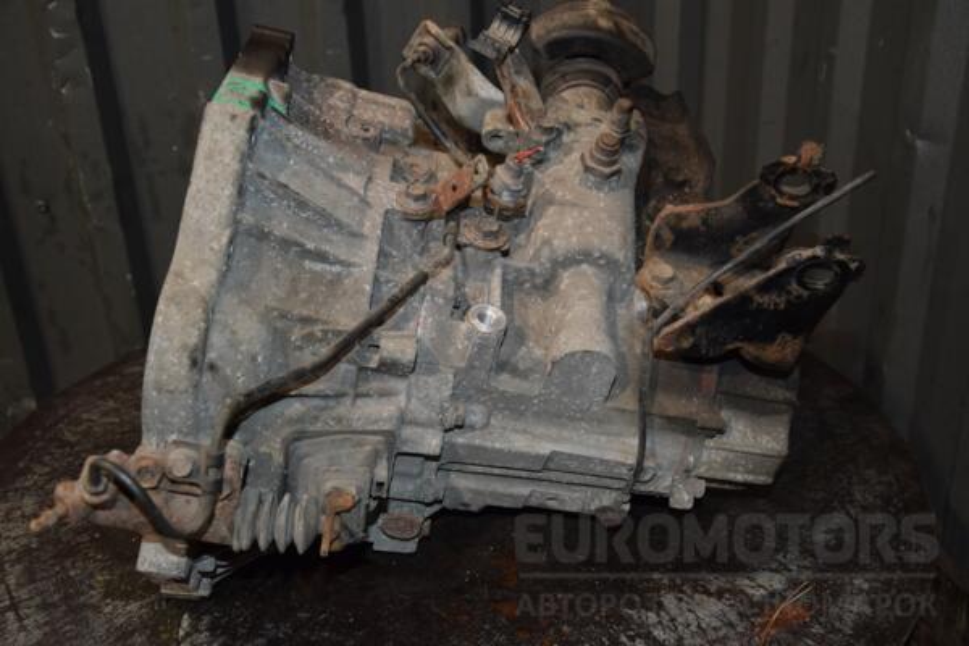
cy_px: 323
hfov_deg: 49.6
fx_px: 1050
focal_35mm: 39
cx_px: 484
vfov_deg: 34.2
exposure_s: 1/60
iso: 800
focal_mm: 26
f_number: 5
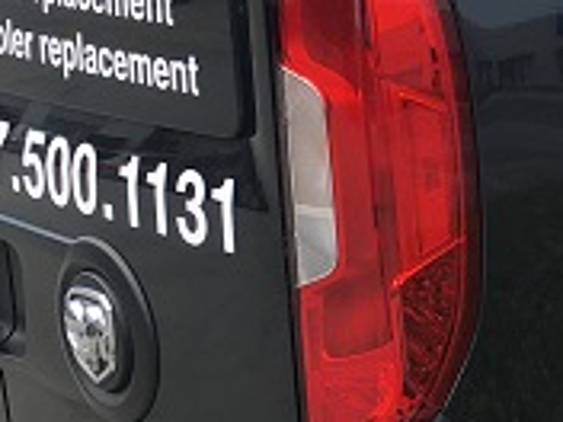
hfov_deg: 13.6
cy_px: 265
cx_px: 966
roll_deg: +0.4
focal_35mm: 132
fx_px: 2147
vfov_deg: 11.2
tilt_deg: -14.4
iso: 25
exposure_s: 1/460
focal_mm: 4.15
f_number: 2.2
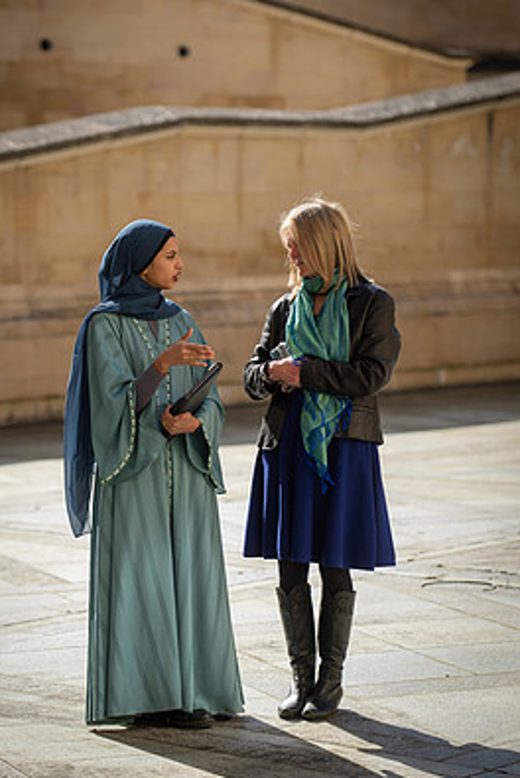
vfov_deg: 15.5
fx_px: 2855
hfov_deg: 10.4
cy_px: 362
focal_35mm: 132
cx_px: 228
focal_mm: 116
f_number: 2.8
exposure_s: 1/2500
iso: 100
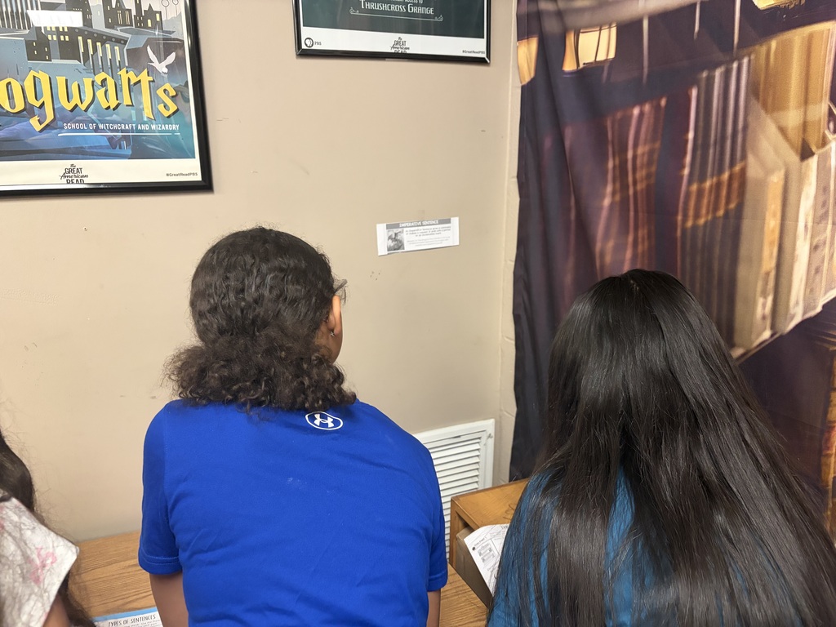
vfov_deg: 53.1
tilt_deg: -13.6
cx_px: 418
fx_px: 628
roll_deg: +0.4
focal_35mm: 26
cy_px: 314
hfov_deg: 67.3
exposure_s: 1/60
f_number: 1.6
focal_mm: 5.96
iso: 400
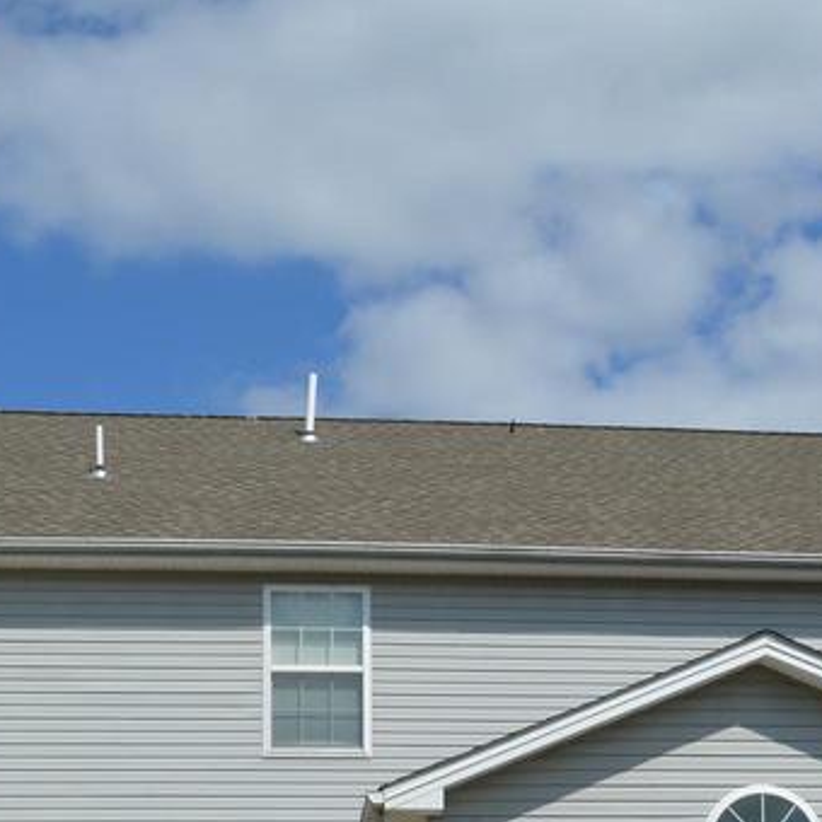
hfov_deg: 24.8
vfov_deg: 24.0
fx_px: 1854
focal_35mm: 69
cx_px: 585
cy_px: 814
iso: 100
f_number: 10
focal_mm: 18
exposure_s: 1/400
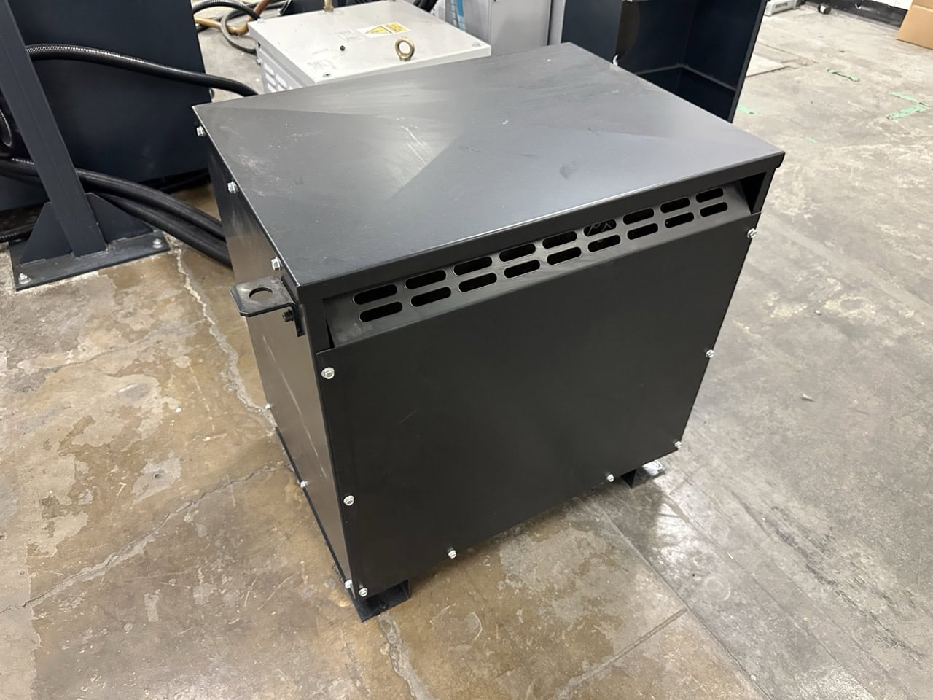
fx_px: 647
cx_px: 466
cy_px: 350
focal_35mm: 24
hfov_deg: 71.6
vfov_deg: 56.8
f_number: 1.8
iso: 800
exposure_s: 1/60
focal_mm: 6.9
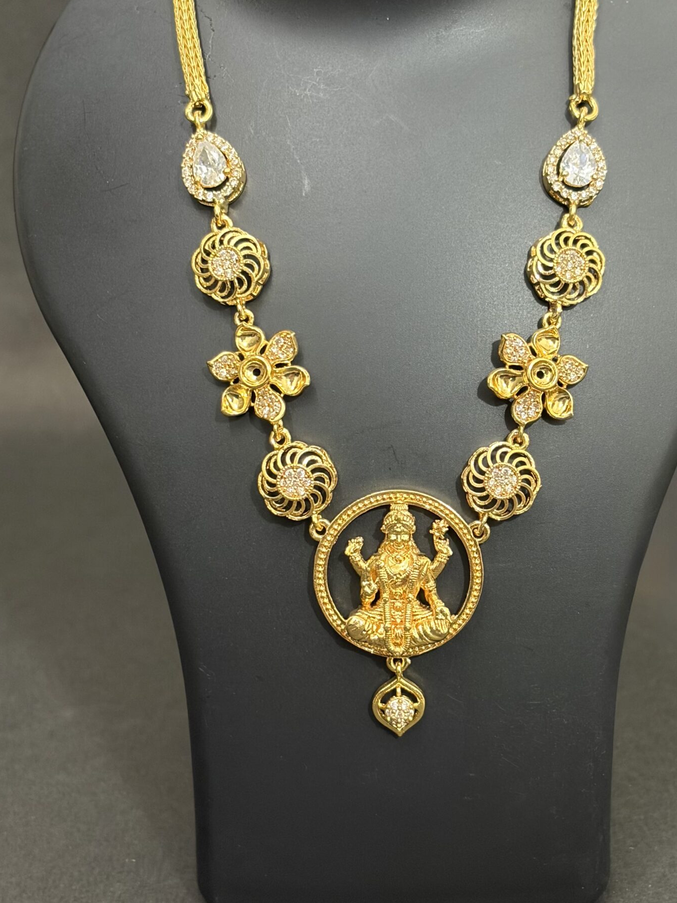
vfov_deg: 26.3
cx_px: 420
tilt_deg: -20.2
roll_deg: +1.1
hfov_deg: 19.9
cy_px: 373
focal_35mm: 74
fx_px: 1930
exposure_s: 1/33
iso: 160
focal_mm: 5.96
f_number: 1.6
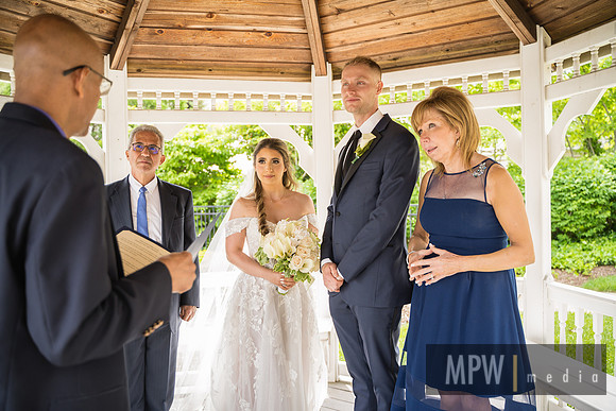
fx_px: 479
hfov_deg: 65.5
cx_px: 308
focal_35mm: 28
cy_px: 206
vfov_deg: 46.4
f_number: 2.8
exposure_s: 1/125
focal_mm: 28
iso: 100
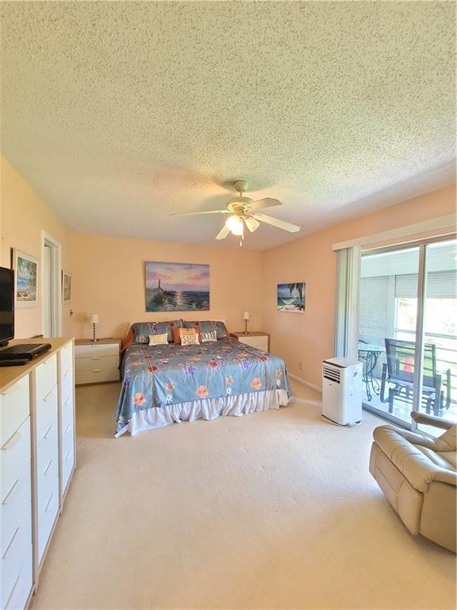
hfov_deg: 89.9
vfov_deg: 106.2
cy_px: 305
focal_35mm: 13
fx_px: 229
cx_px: 228
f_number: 2.2
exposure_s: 1/30
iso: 320
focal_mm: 2.2
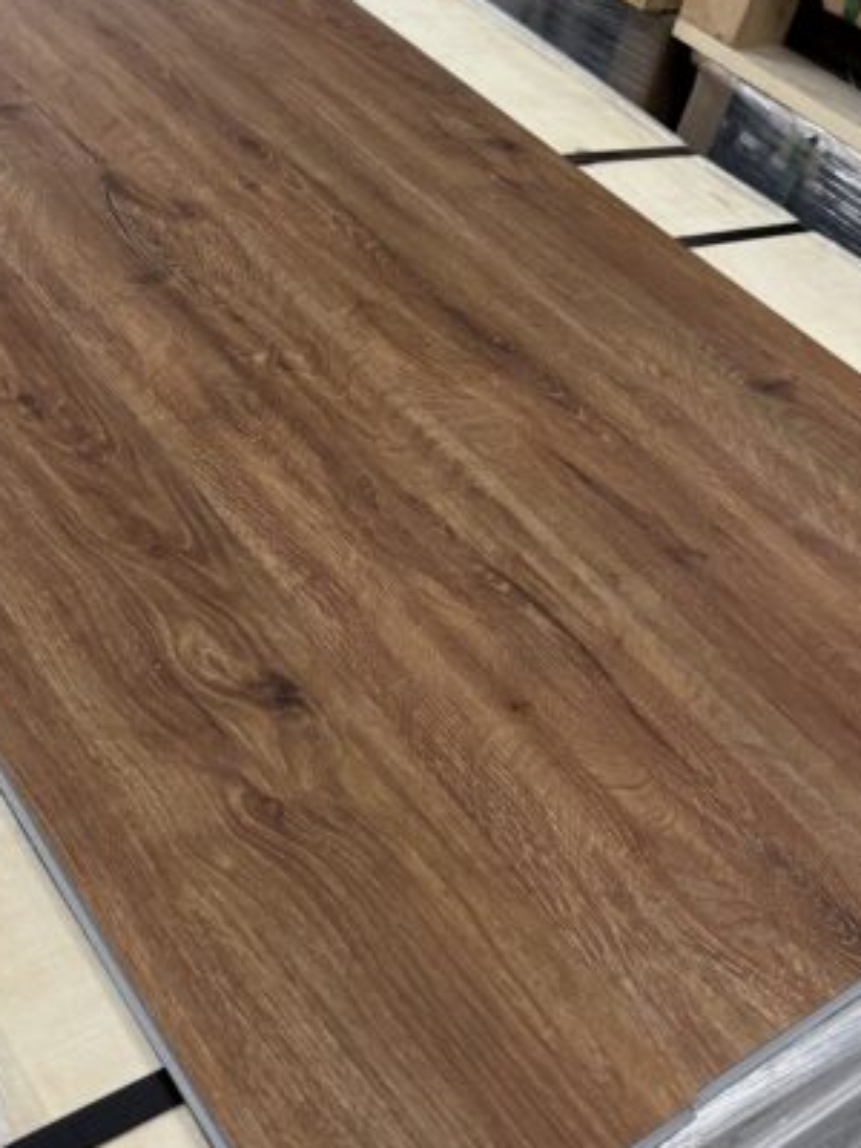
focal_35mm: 48
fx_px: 1592
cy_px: 235
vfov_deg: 38.2
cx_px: 364
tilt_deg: -28.1
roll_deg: -14.3
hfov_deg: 30.2
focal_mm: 6.76
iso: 250
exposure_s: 1/50
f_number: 1.78
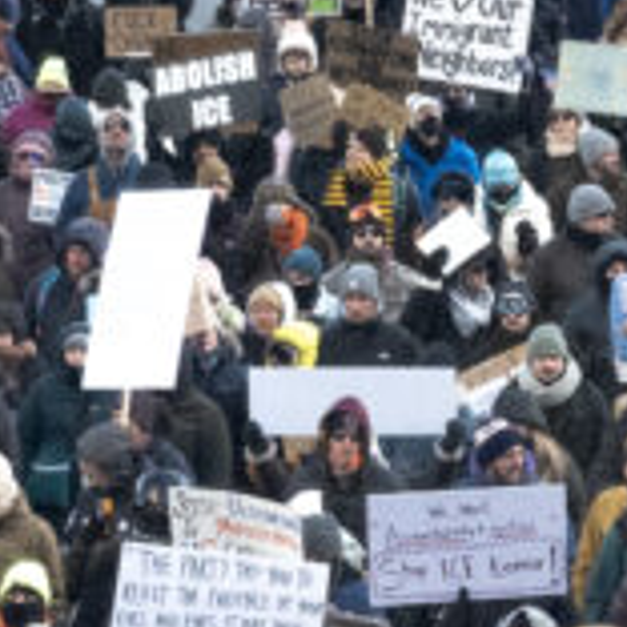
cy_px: 989
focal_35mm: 367
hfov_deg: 4.8
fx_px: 7521
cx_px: 732
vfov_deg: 4.7
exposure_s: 1/125
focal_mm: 32.07
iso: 1000
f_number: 4
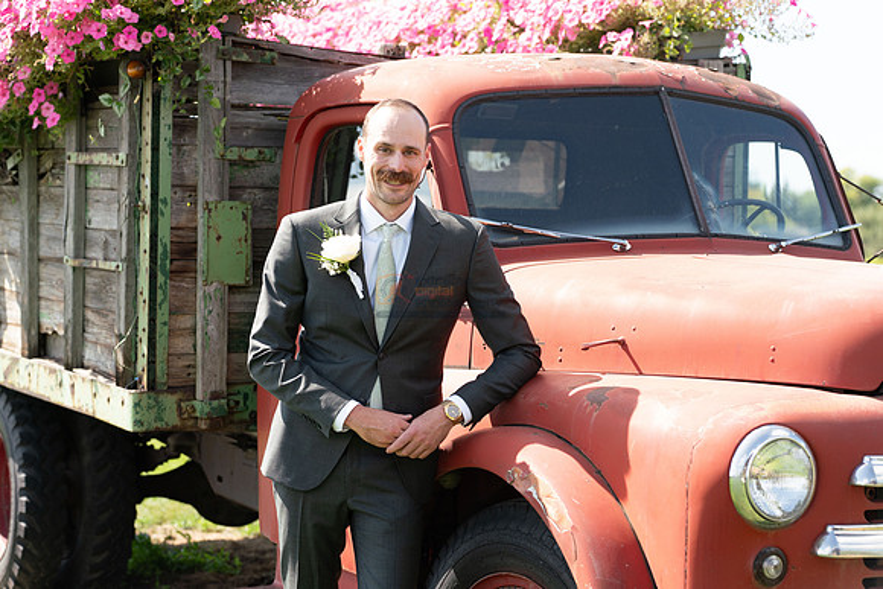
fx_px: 1815
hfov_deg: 27.3
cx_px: 442
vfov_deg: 18.4
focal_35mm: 74
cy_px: 294
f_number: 3.5
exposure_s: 1/1000
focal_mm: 74
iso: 400
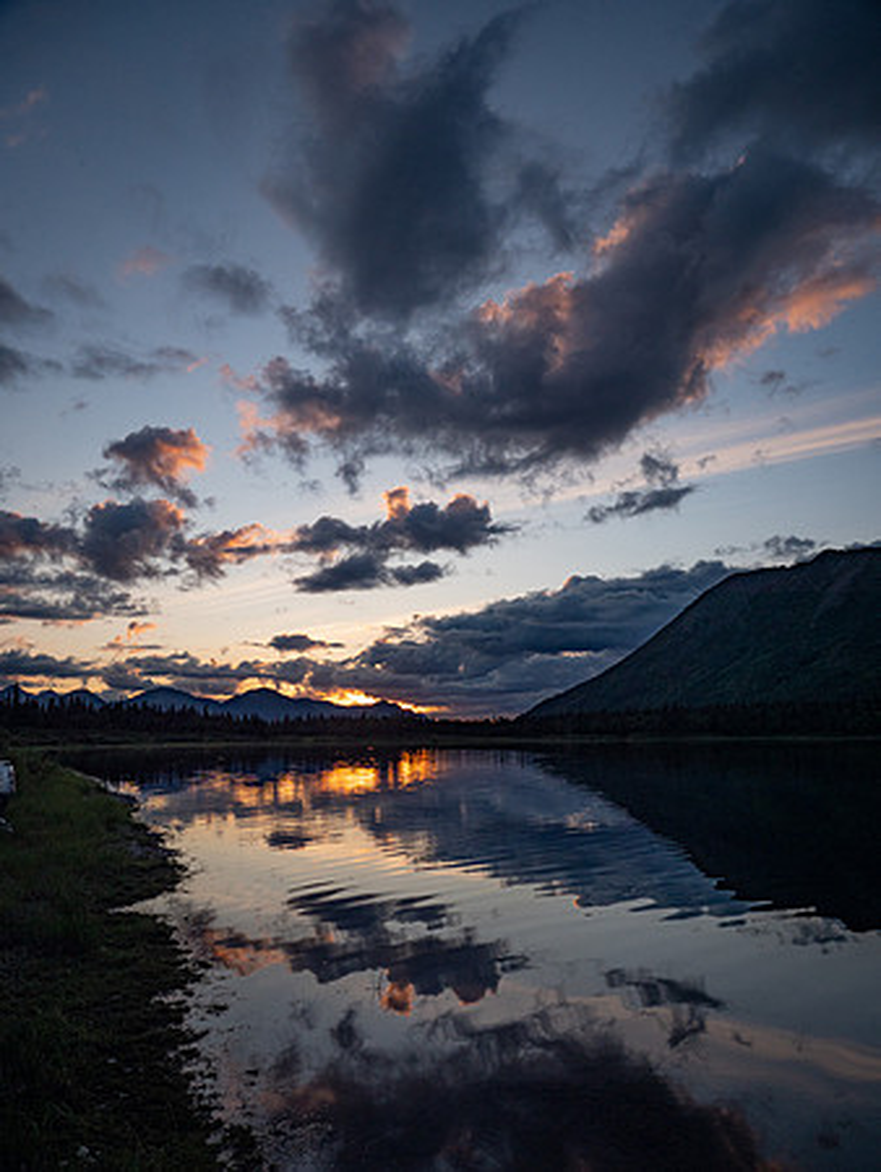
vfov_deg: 71.6
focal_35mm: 24
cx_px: 440
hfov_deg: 56.9
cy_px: 586
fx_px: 814
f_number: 4.5
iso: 320
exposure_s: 1/1600
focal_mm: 12
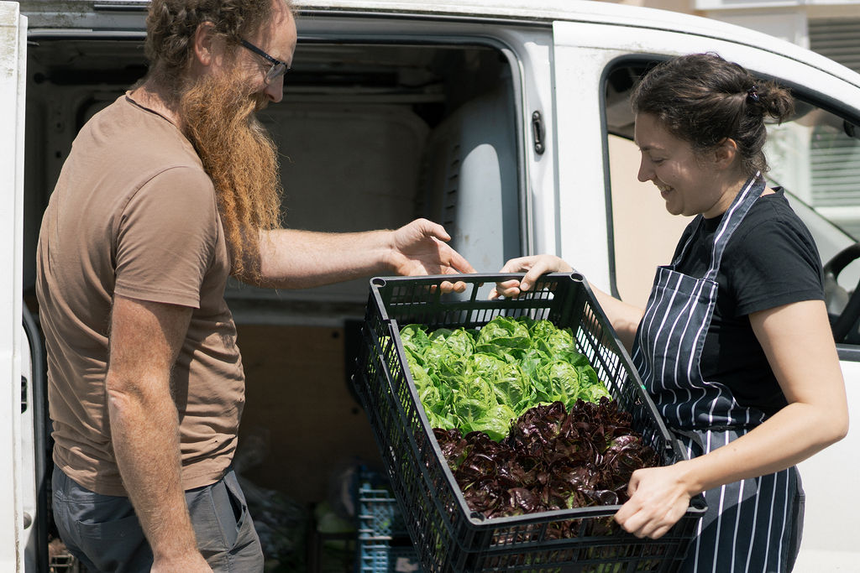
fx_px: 1769
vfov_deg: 18.4
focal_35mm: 74
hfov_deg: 27.3
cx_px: 491
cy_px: 325
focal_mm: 55
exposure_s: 1/8000
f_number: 1.8
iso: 100
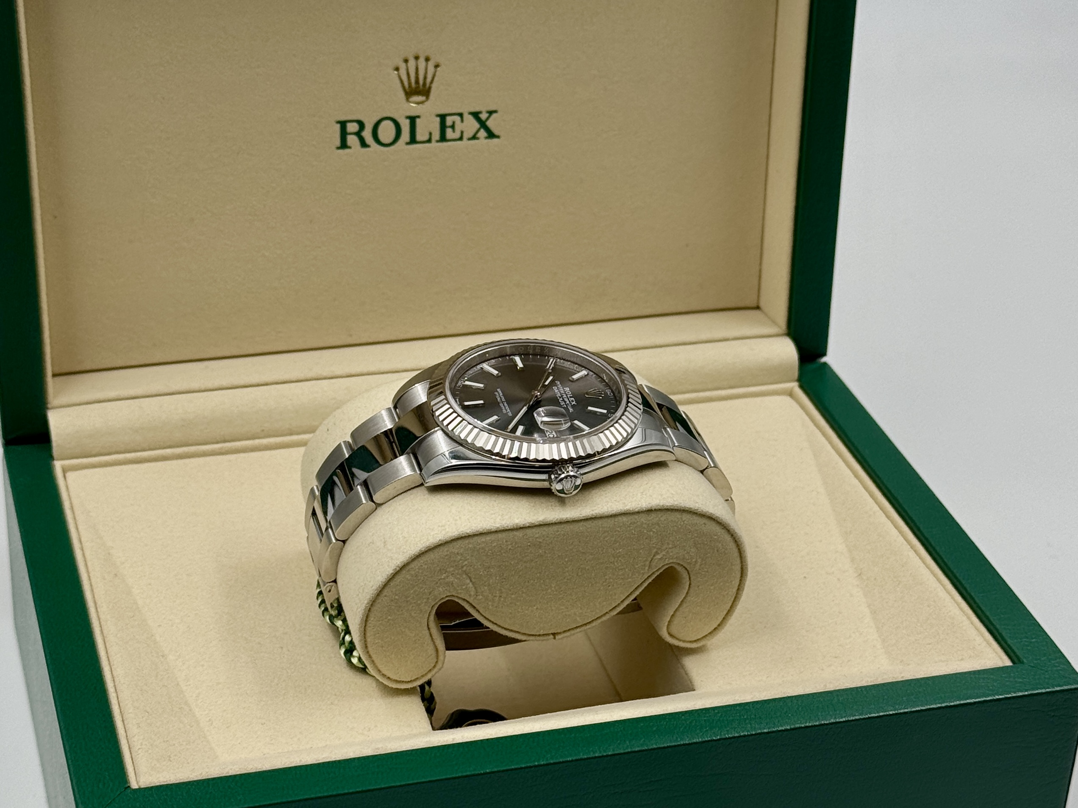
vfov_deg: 30.3
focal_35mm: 48
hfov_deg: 39.7
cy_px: 404
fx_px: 1495
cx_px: 539
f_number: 1.78
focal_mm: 6.76
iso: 64
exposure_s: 1/477
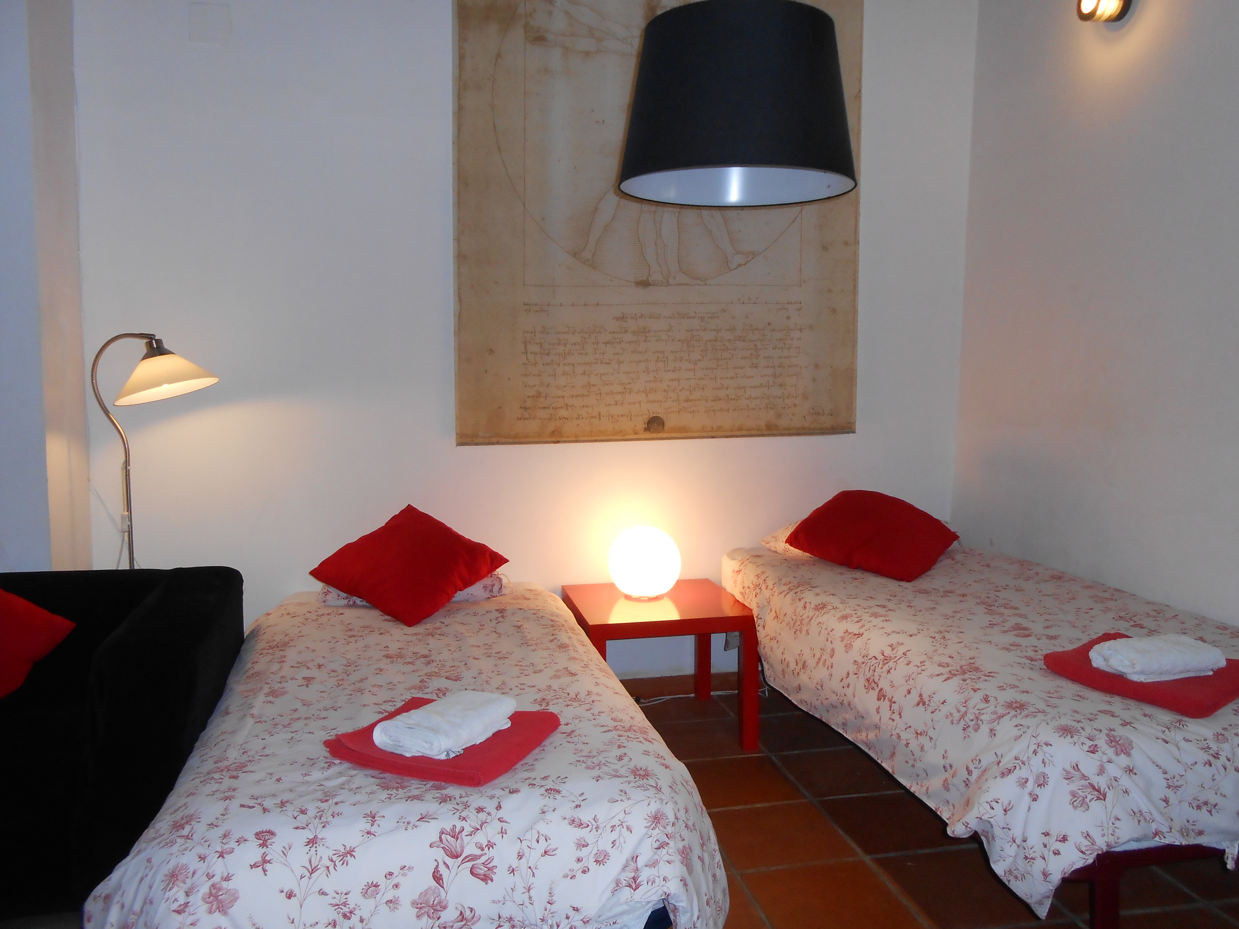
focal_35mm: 27
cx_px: 603
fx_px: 966
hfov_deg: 65.3
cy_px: 458
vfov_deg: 51.4
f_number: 3.5
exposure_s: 1/30
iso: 160
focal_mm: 4.6
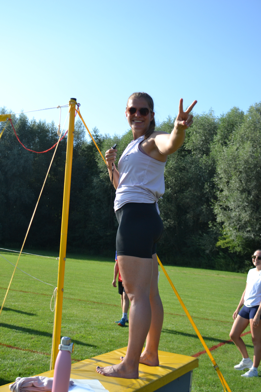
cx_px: 130
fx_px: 489
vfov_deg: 43.6
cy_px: 196
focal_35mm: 45
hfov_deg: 29.9
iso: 400
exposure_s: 1/1250
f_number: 5
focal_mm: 30
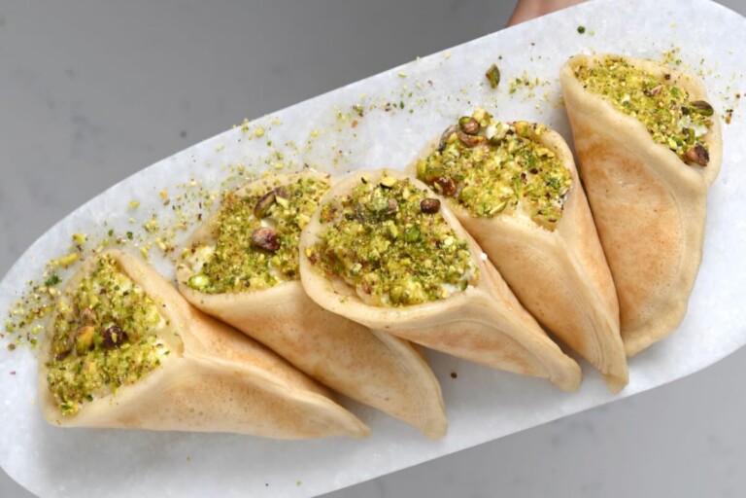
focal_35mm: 105
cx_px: 373
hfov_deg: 19.5
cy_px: 249
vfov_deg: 13.0
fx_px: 2176
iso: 200
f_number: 16
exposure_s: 1/30
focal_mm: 105
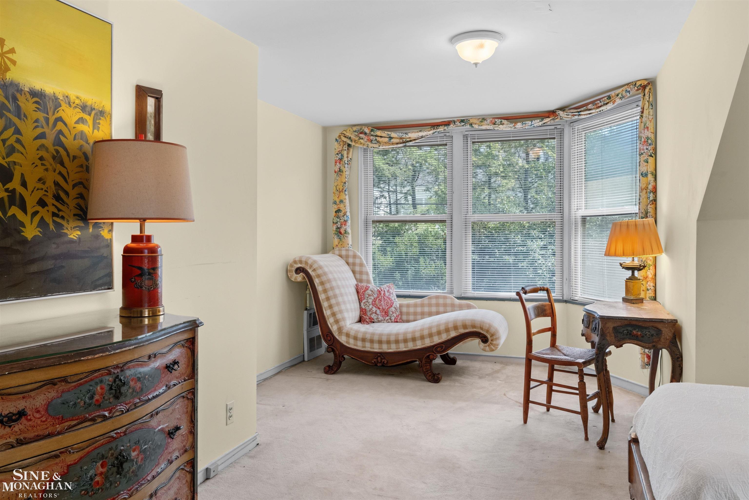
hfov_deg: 67.4
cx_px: 374
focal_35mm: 27
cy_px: 250
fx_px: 562
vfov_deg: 47.9
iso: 800
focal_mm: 18
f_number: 8
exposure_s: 1/8
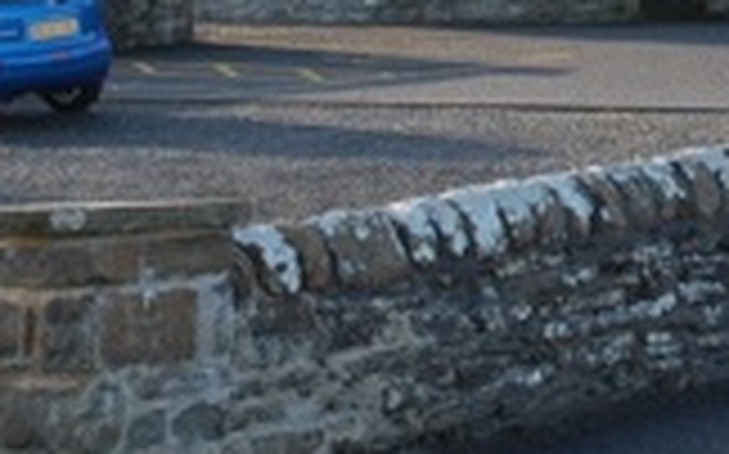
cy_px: -164
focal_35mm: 191
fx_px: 3792
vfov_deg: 6.8
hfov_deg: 10.8
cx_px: 868
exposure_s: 1/160
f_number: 6.3
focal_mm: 44
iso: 200
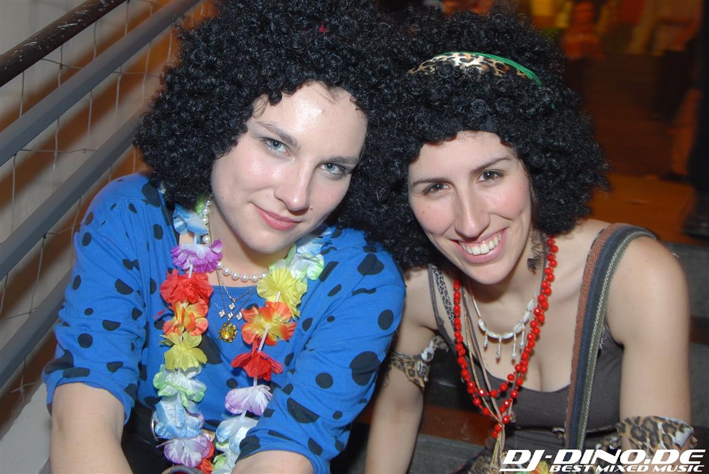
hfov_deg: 53.1
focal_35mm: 36
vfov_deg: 37.0
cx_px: 354
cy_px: 237
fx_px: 710
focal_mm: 24
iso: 200
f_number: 5.6
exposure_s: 1/5
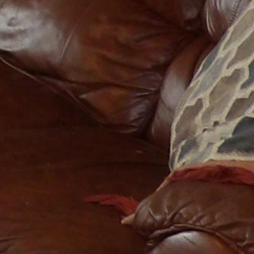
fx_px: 1785
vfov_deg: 7.8
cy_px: -250
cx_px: -433
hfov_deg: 7.4
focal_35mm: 215
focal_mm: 5
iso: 200
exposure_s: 1/33
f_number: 3.4
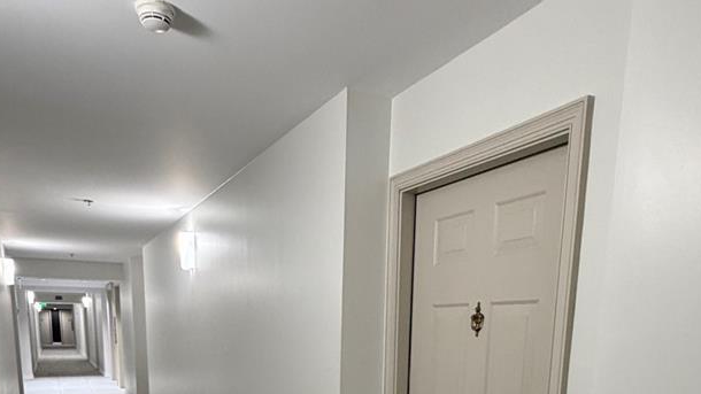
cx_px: 323
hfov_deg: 64.2
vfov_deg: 33.9
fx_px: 558
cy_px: 432
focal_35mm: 30
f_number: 2.2
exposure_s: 1/60
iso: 320
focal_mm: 2.22
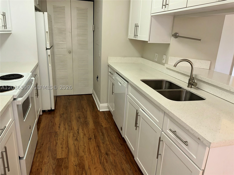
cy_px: 88
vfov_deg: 56.8
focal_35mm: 24
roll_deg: -1.8
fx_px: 162
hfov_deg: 71.6
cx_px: 117
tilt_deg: -16.6
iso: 64
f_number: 1.78
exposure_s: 1/30
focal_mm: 6.86
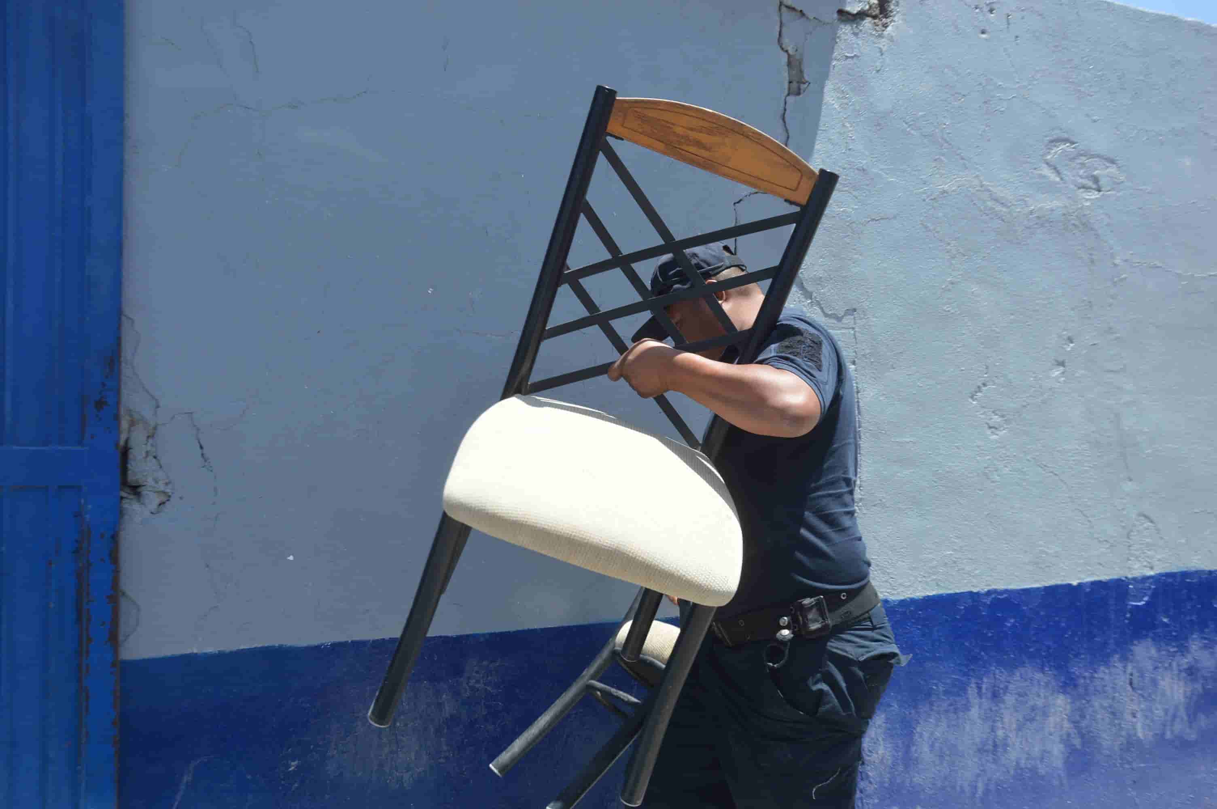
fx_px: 1216
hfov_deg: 53.2
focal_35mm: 36
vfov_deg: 36.8
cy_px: 404
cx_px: 608
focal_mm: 24
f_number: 7.1
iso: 100
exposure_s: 1/200
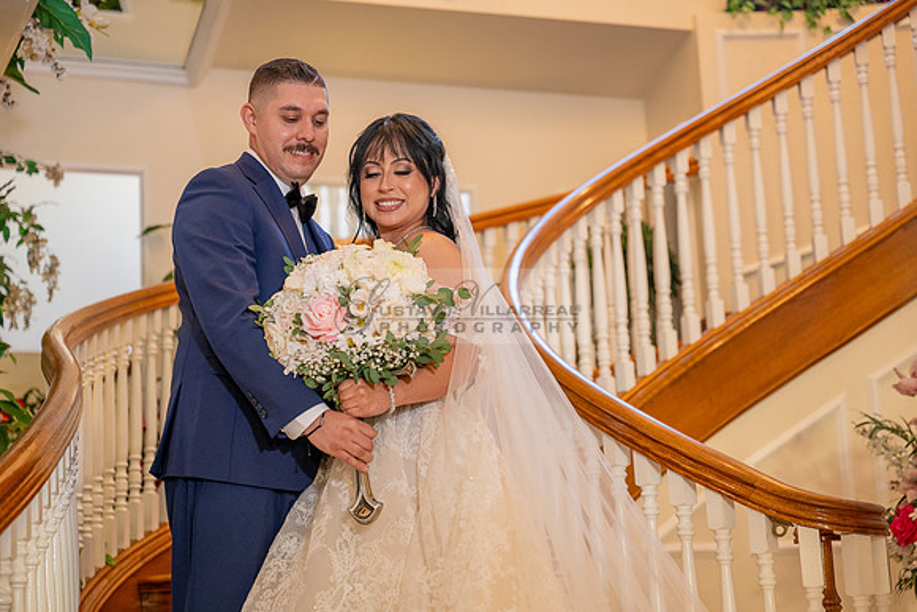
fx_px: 1783
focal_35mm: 70
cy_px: 306
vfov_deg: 19.5
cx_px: 458
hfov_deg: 28.8
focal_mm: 70
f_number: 2.8
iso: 1000
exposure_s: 1/160
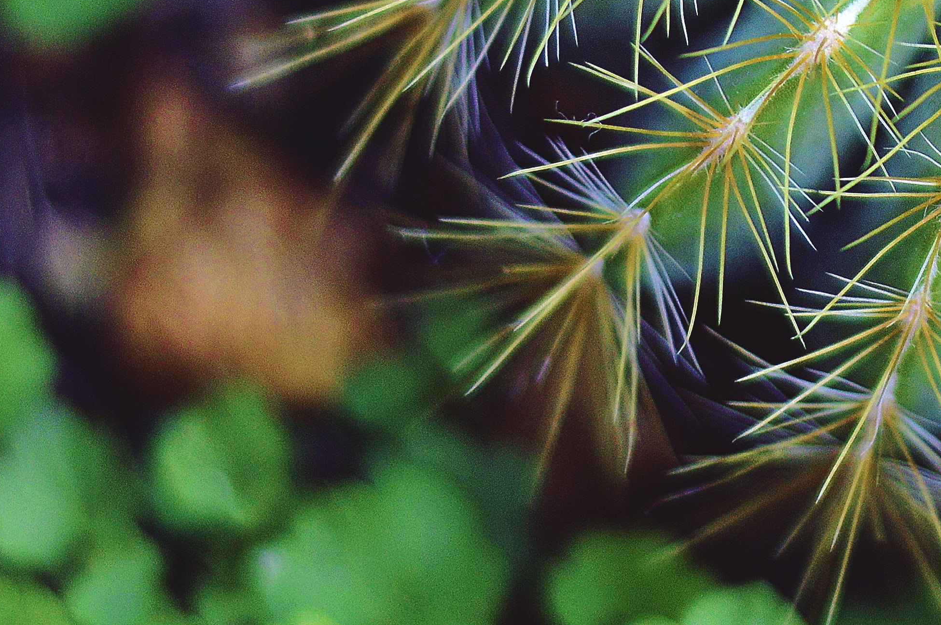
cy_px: -243
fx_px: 5771
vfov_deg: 6.1
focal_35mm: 221
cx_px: 1097
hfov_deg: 9.2
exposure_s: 1/320
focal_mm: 50
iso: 400
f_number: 2.2
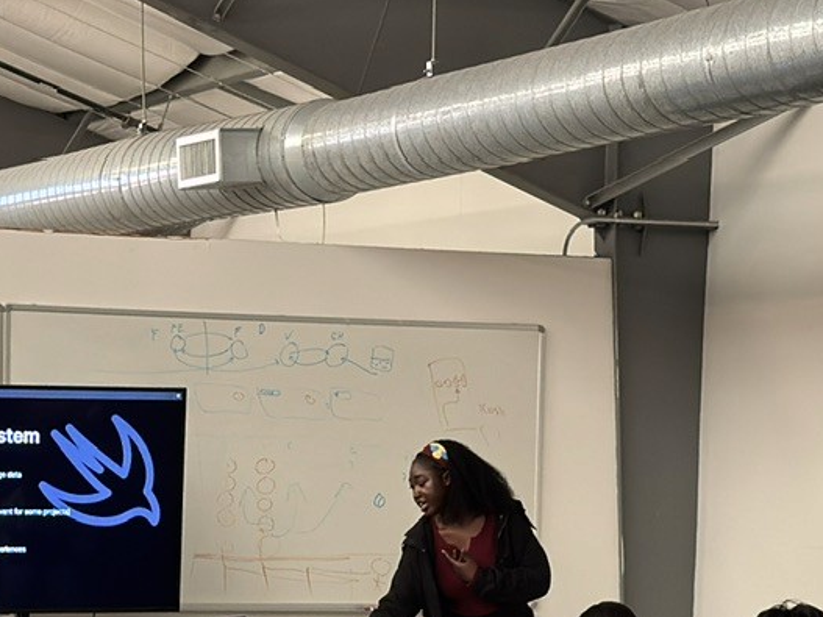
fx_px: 3233
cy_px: 715
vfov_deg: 10.7
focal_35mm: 136
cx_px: 264
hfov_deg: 14.5
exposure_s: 1/70
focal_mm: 6.76
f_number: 1.78
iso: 100
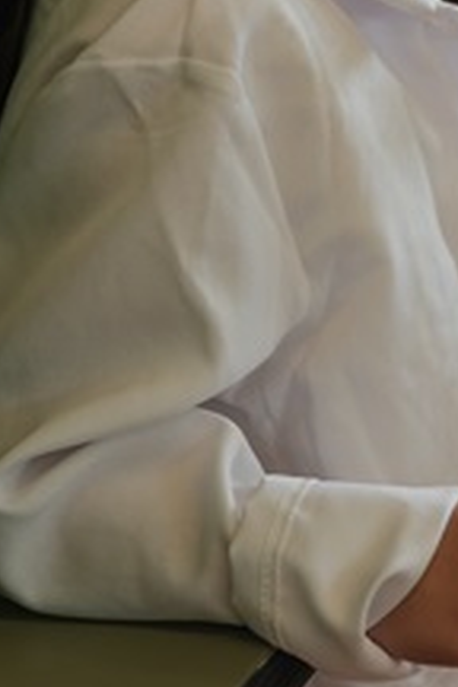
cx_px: 703
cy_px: 146
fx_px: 3091
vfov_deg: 12.6
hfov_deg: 8.3
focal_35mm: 162
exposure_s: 1/60
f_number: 4
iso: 200
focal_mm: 35
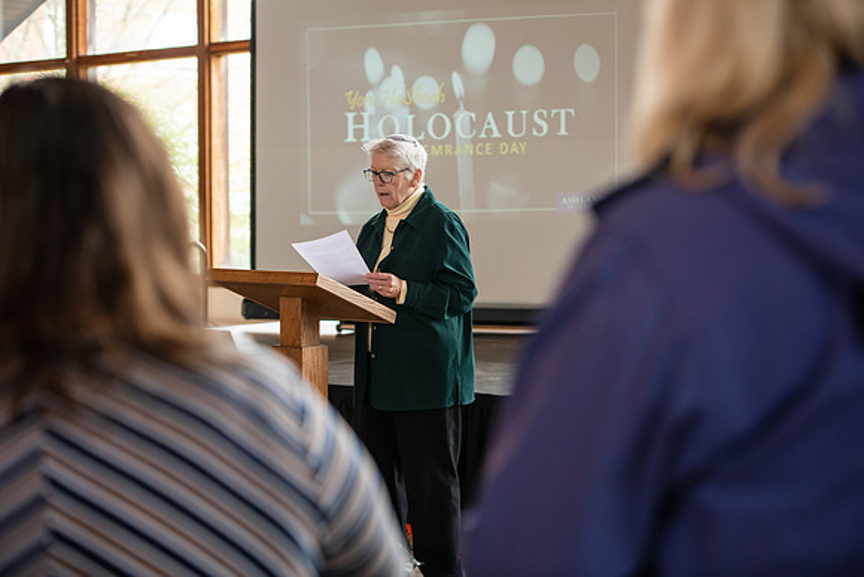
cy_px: 288
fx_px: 1680
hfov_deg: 28.8
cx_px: 432
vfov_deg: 19.5
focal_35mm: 70
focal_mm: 70
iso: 1000
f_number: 3.2
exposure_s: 1/160
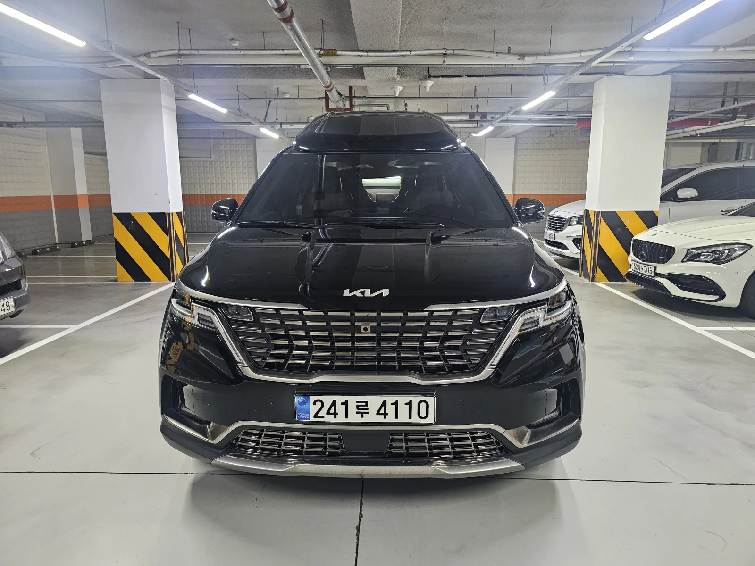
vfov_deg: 58.9
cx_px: 378
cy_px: 283
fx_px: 502
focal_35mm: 23
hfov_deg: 73.9
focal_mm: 6.3
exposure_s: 1/60
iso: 800
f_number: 1.7
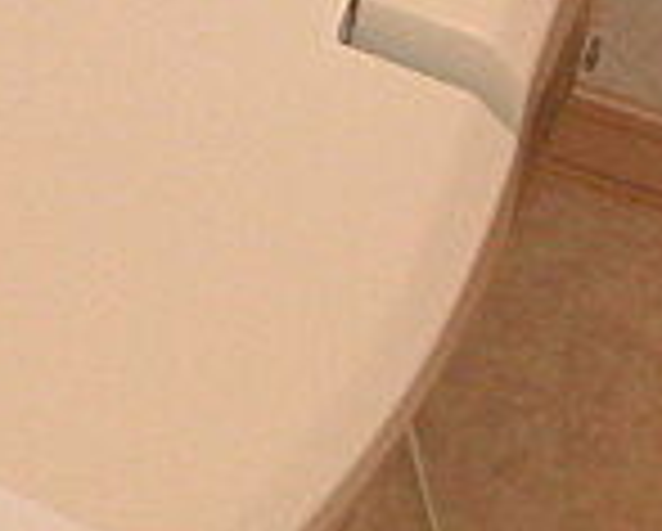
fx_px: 3080
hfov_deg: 11.9
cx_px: -234
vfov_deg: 9.6
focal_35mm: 157
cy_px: -292
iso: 400
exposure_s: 1/60
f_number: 3.6
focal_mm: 6.42
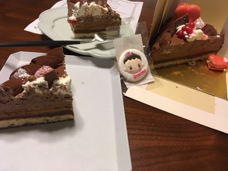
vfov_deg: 48.2
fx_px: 191
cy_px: 86
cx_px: 114
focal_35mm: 29
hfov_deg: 61.7
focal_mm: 4.15
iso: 80
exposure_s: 1/30
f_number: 2.2
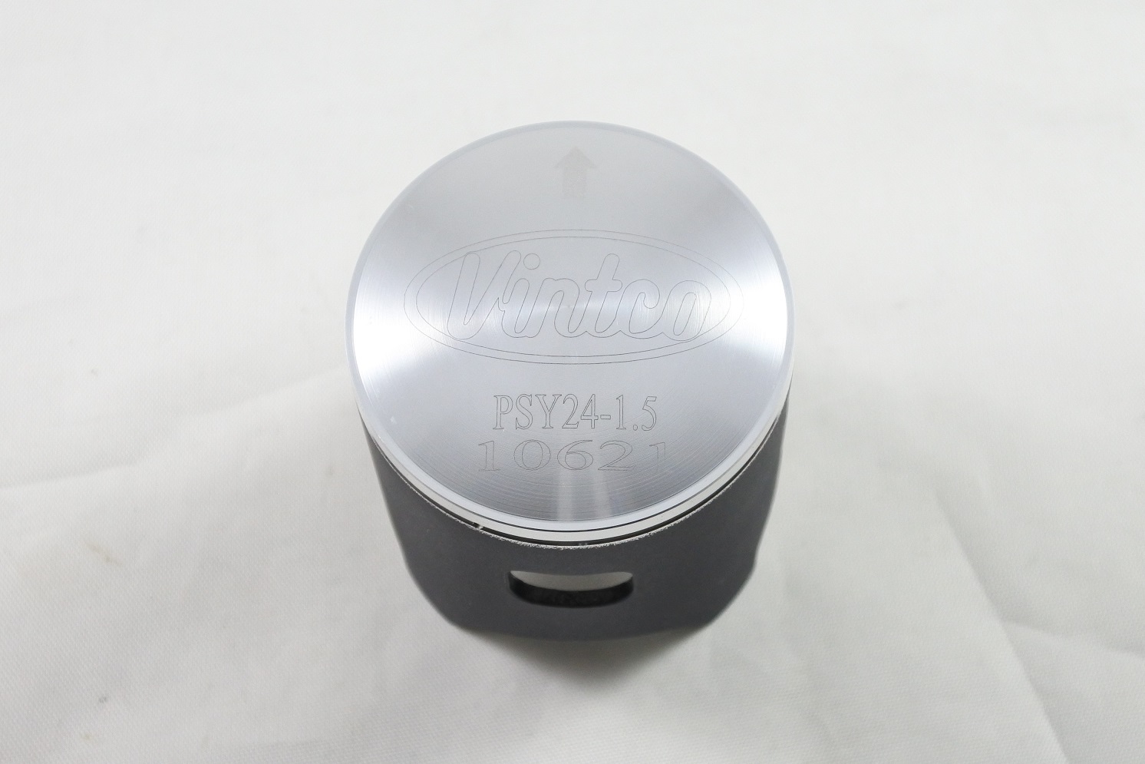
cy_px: 382
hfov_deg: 40.3
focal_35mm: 49
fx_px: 1559
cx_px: 572
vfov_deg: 27.5
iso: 720
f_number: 4.5
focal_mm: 18.4
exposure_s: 1/125
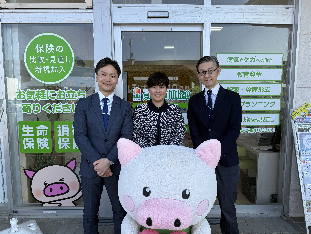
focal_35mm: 24
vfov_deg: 56.8
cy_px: 117
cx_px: 156
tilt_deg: -5.2
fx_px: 216
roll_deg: -0.3
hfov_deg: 71.6
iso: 80
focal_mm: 6.76
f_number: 1.78
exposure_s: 1/1075
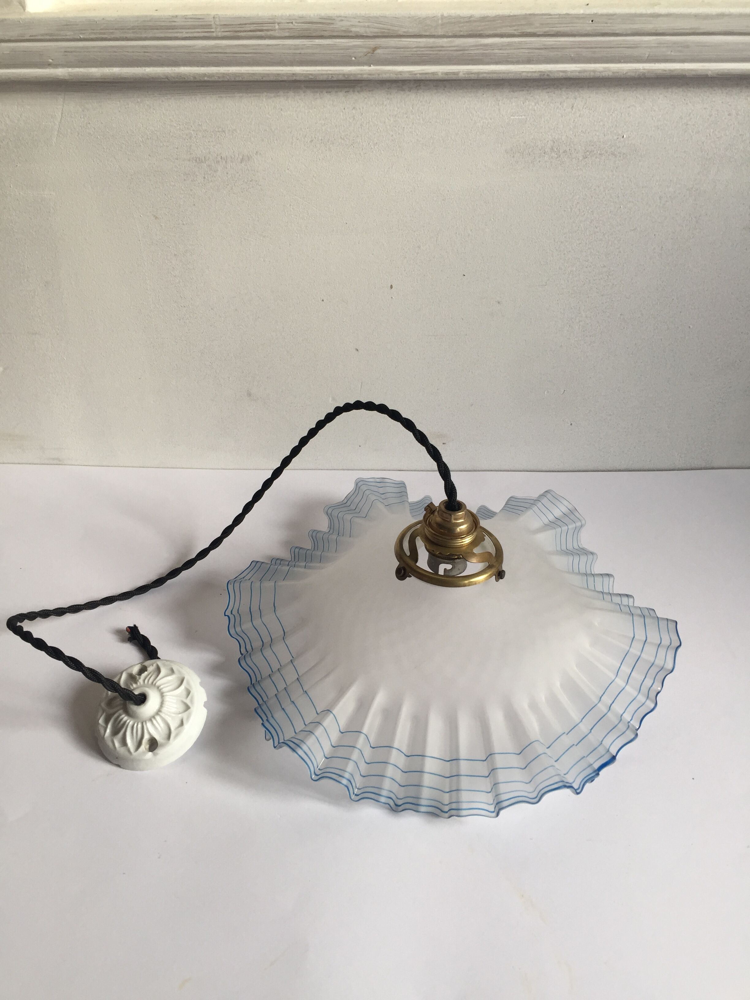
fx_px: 838
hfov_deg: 48.2
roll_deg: +1.6
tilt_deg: -39.9
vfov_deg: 61.7
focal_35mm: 29
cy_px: 500
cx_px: 375
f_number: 2.2
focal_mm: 4.15
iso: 40
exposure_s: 1/100
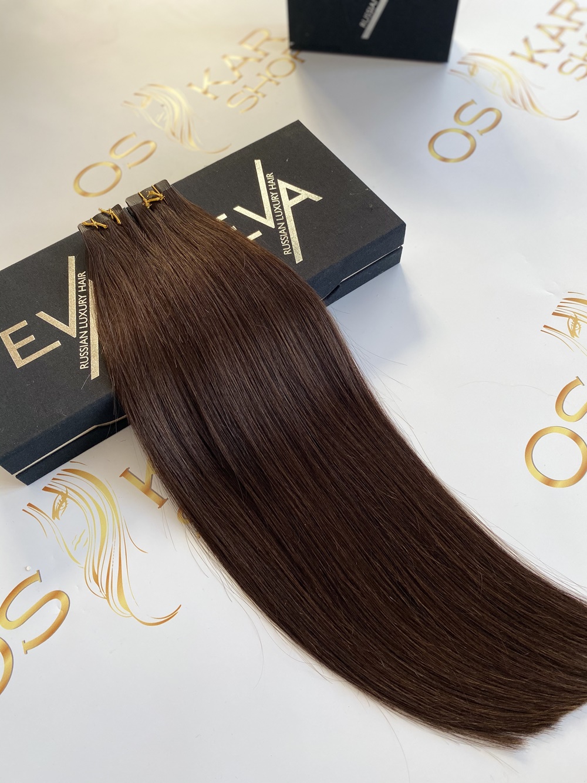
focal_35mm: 26
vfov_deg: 67.3
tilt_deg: -62.5
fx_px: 588
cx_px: 294
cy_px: 392
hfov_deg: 53.1
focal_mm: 4.25
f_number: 1.8
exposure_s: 1/100
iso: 64
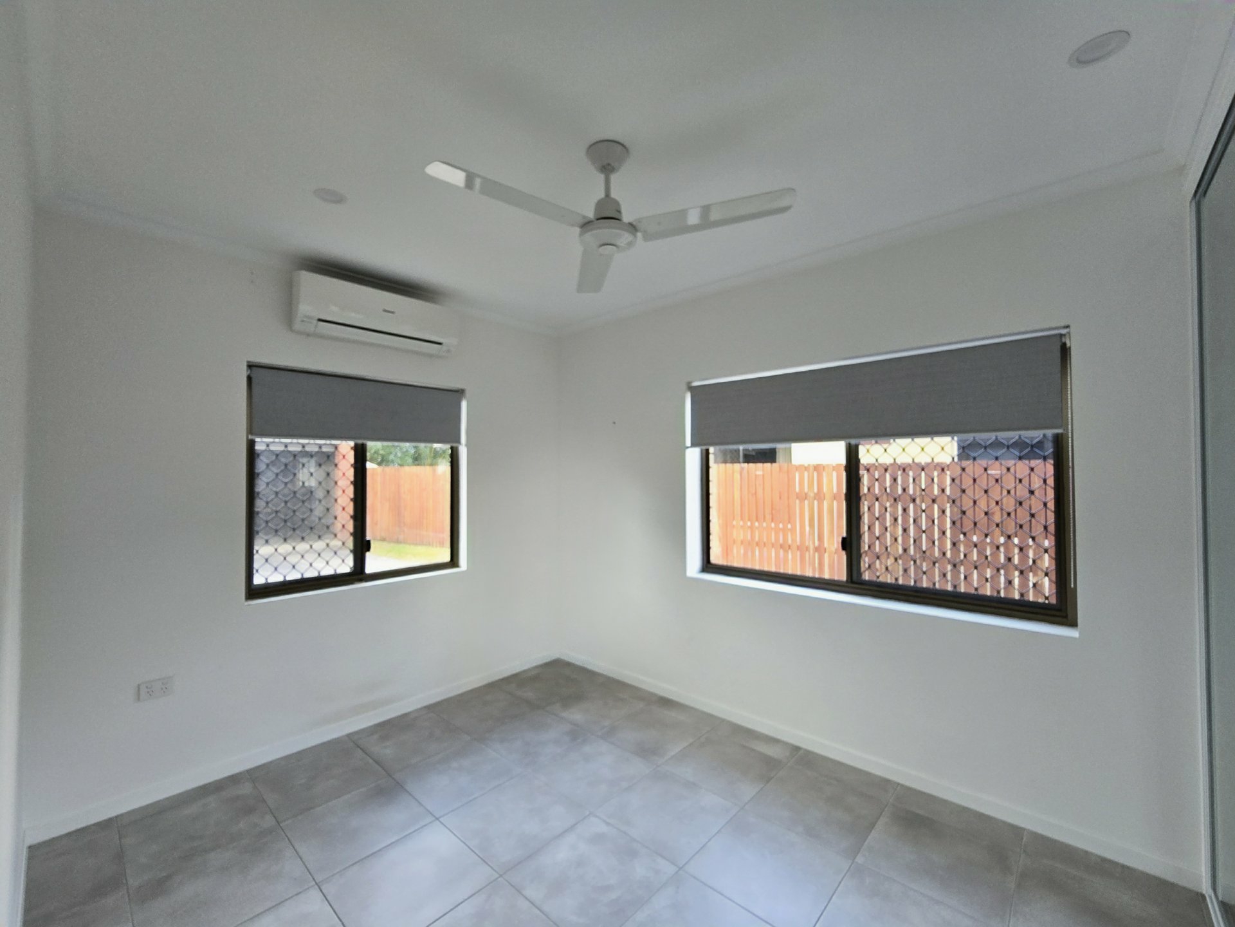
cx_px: 618
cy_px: 464
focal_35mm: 13
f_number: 2.2
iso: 100
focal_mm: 2.2
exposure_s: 1/50
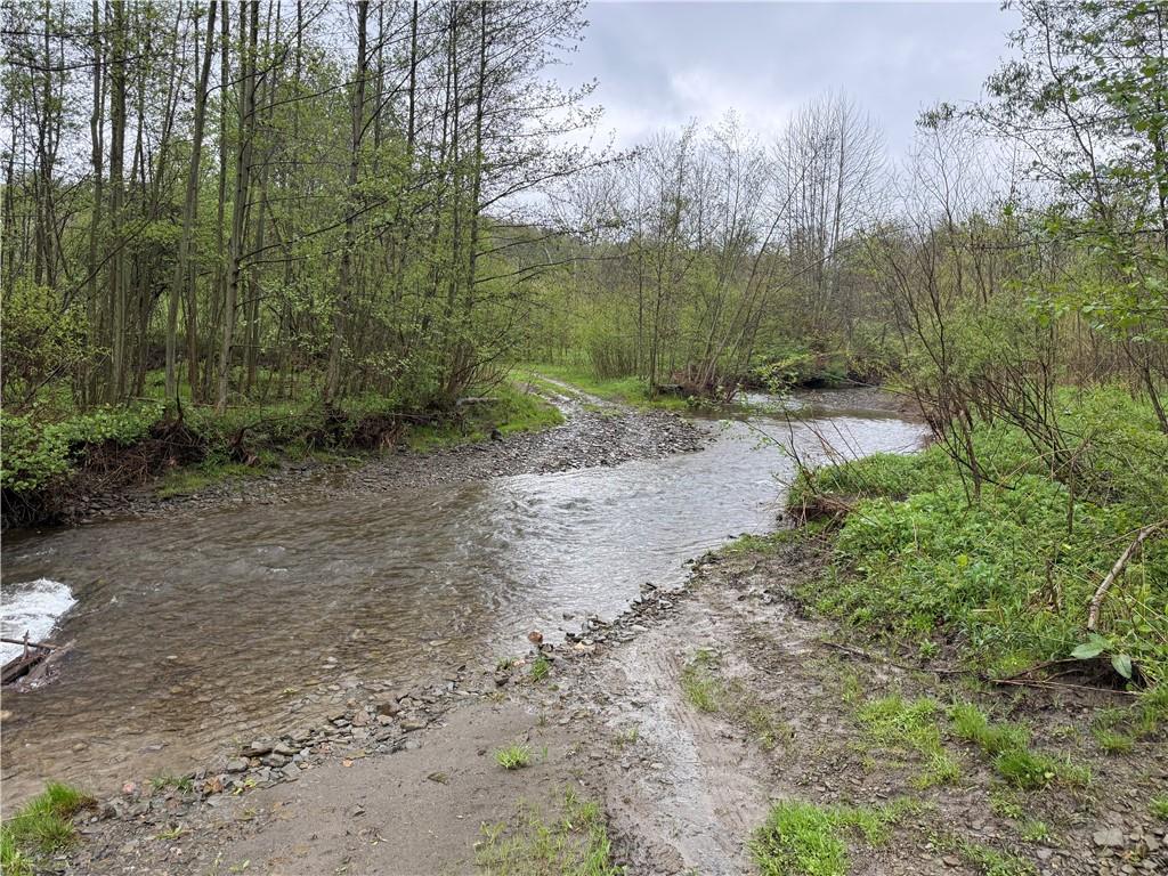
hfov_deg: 71.6
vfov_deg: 56.8
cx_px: 584
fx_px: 810
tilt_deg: -6.5
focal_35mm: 24
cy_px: 438
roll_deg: -1.6
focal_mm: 6.76
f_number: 1.78
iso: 100
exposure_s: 1/481
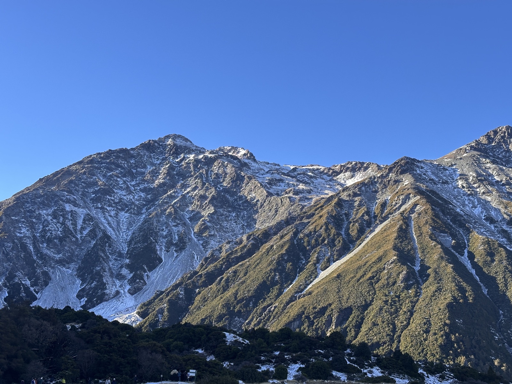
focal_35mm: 48
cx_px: 256
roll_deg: -0.6
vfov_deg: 30.3
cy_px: 192
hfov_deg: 39.7
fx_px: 710
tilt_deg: +17.4
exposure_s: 1/1667
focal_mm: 6.86
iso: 64
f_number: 1.78
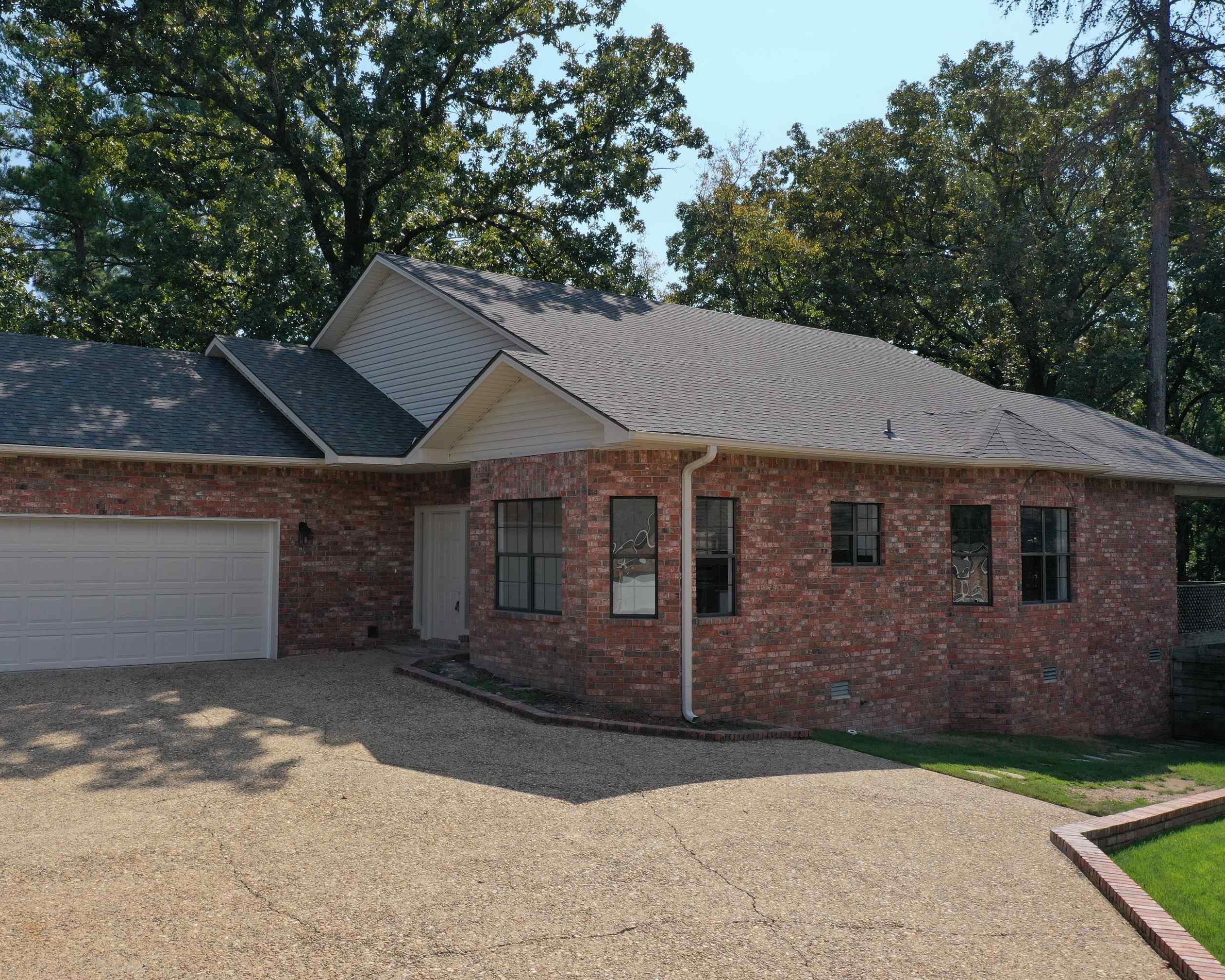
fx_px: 1160
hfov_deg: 55.4
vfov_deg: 45.8
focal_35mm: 32
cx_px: 514
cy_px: 490
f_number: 6.3
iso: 100
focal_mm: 10.26
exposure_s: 1/500
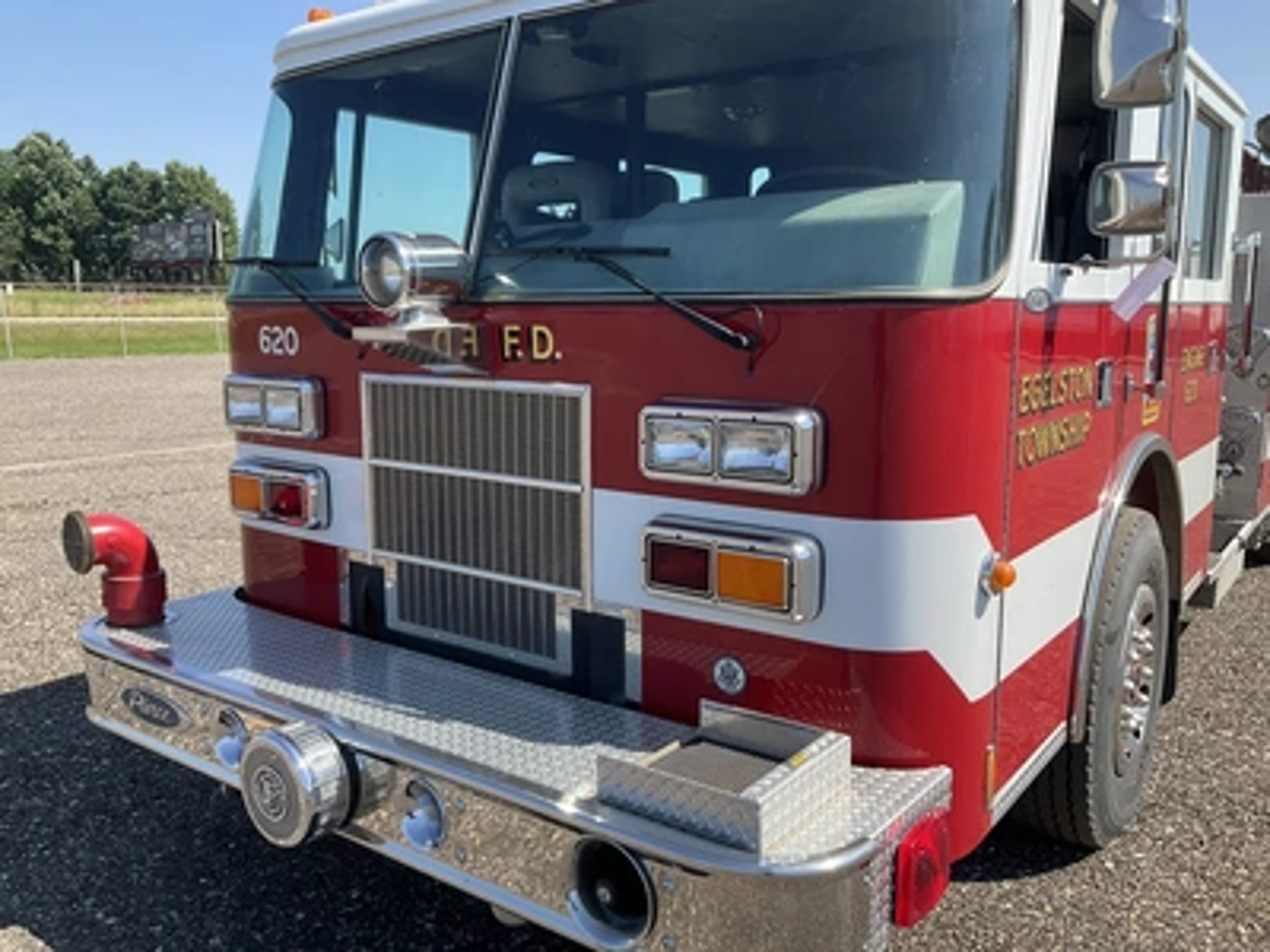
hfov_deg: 61.7
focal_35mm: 29
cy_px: 476
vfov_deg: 48.2
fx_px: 1064
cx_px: 635
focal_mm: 3
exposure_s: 1/855
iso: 25
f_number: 1.8
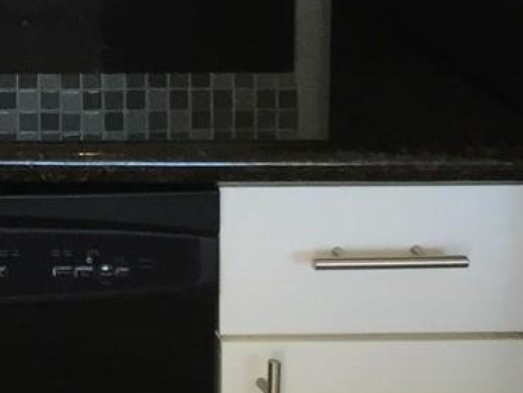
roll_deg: -1.6
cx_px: -480
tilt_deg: -6.3
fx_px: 1875
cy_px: -365
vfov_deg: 11.0
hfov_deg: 13.8
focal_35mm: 124
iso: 32
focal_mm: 4.15
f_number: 2.2
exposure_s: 1/40
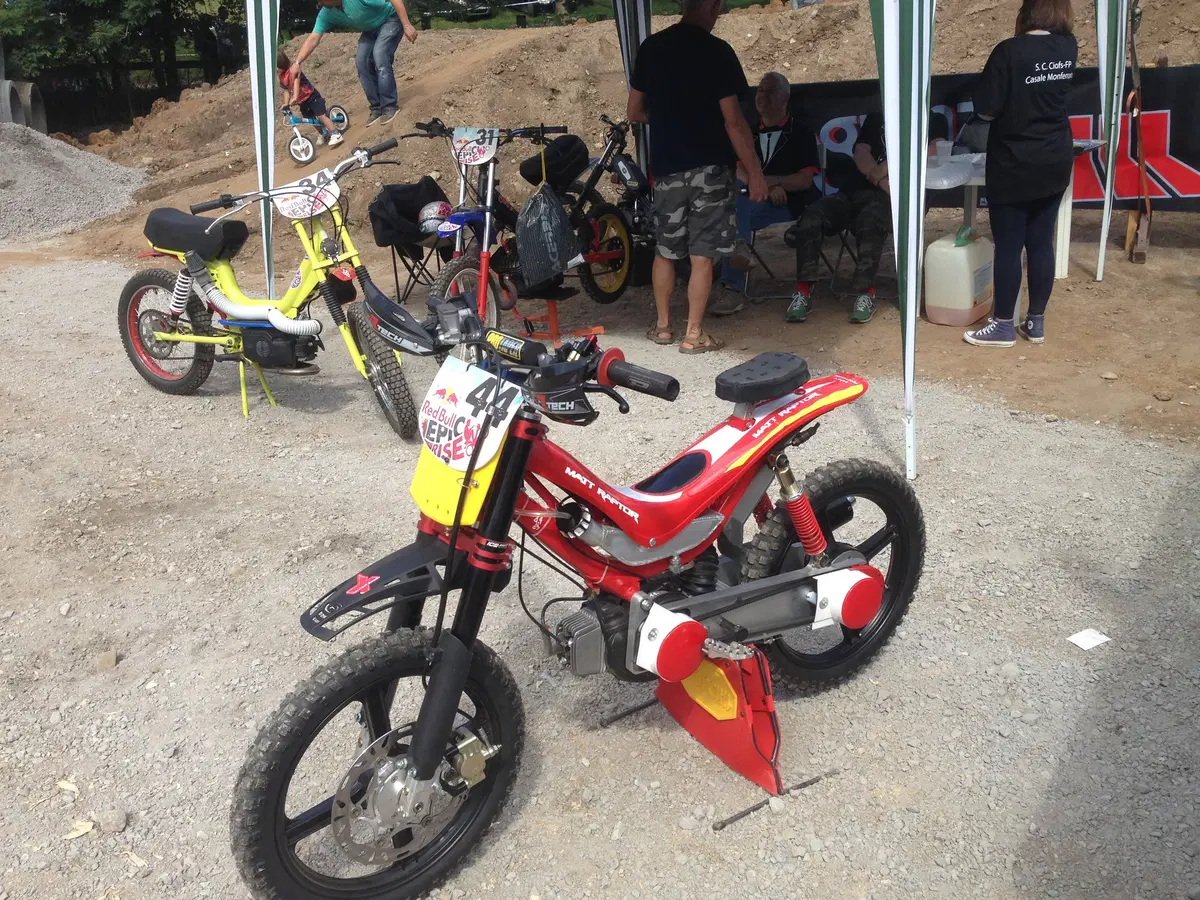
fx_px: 1144
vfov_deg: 42.9
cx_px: 600
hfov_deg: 55.4
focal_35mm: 33
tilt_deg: -18.8
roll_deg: +1.4
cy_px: 450
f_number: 2.4
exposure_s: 1/645
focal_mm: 4.12
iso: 50
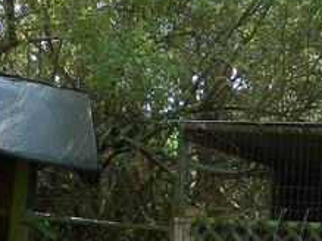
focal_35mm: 145
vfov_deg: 10.1
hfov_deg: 13.5
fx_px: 1348
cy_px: 241
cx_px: 309
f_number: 3.2
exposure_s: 1/40
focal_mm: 5.6
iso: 80
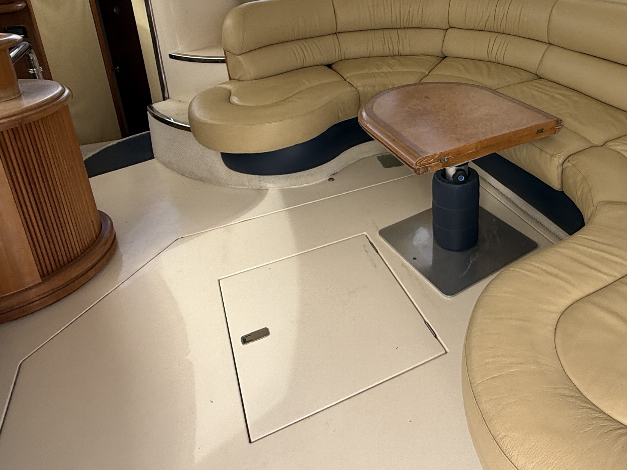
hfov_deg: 63.5
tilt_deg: -18.0
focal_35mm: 27
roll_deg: +2.2
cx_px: 424
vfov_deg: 48.6
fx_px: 489
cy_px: 97
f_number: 2.2
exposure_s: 1/142
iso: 64
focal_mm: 2.22
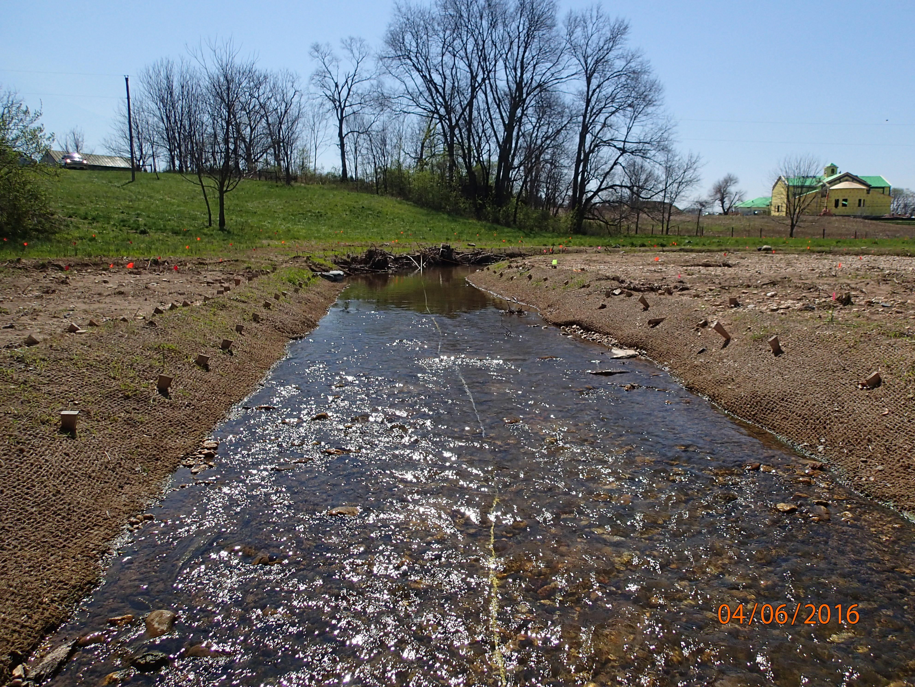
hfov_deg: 69.4
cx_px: 458
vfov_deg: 54.9
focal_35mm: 25
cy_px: 344
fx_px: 661
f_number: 8
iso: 200
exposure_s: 1/640
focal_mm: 4.5
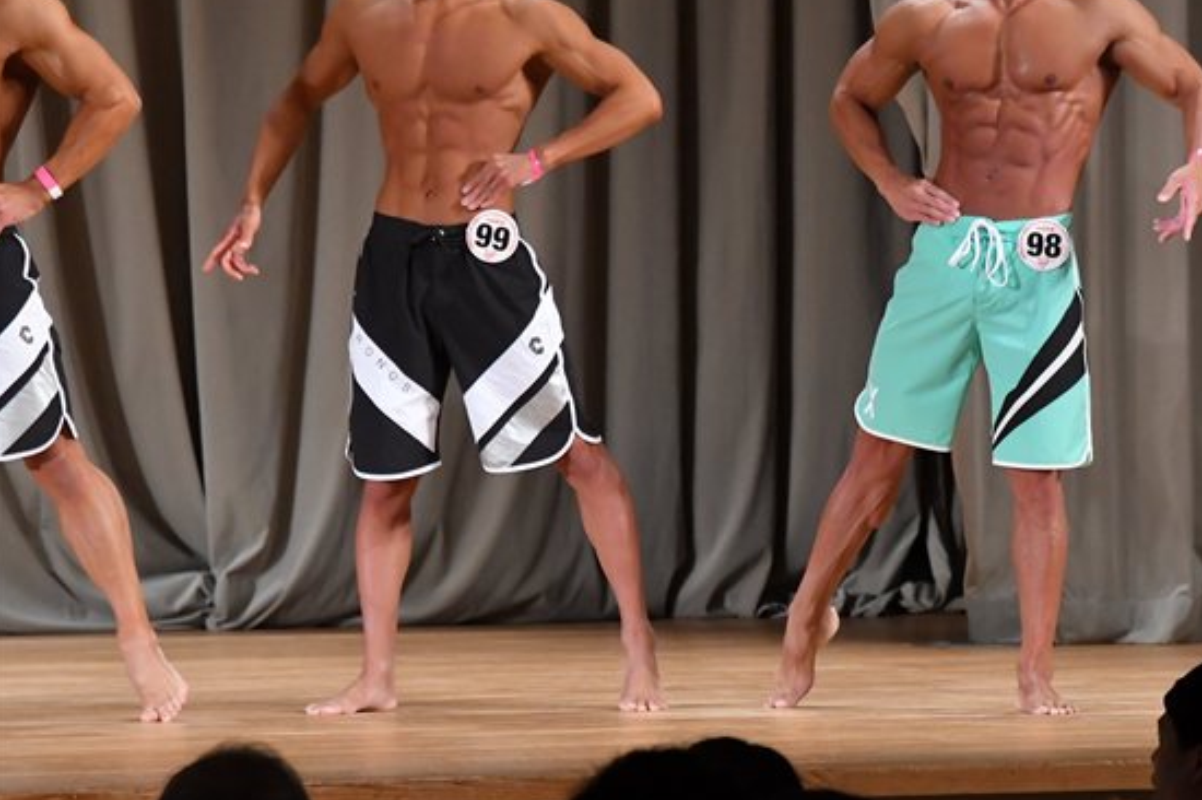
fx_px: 10578
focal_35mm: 317
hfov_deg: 6.5
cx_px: 836
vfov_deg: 4.3
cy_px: 291
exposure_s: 1/400
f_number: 5.6
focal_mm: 150
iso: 4000
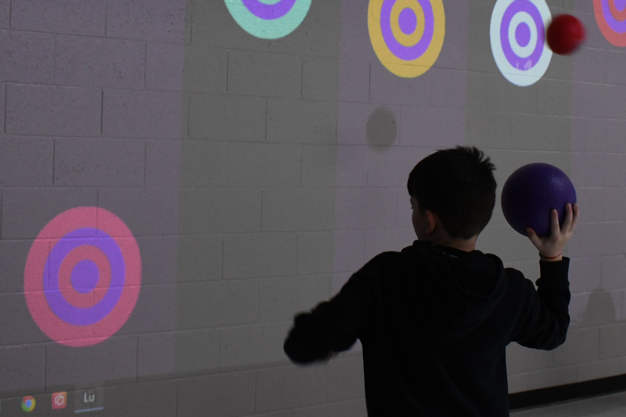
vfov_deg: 20.8
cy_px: 120
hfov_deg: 30.8
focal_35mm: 65
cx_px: 389
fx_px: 1130
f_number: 5
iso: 1600
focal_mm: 22
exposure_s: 1/100
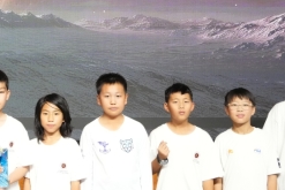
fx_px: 871
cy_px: 31
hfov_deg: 18.0
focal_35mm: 110
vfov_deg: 12.4
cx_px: -16
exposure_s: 1/800
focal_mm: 34
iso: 8000
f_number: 4.5
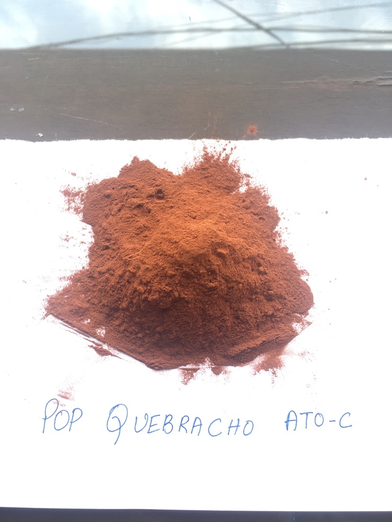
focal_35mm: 29
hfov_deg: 48.2
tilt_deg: -83.6
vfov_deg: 61.7
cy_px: 261
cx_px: 196
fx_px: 438
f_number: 2.2
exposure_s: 1/50
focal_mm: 4.15
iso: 32
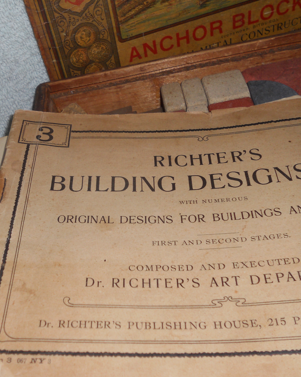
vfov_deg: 43.8
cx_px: 118
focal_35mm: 42
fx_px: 468
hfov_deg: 35.5
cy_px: 189
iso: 80
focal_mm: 5.8
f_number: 8.8
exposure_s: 1/25
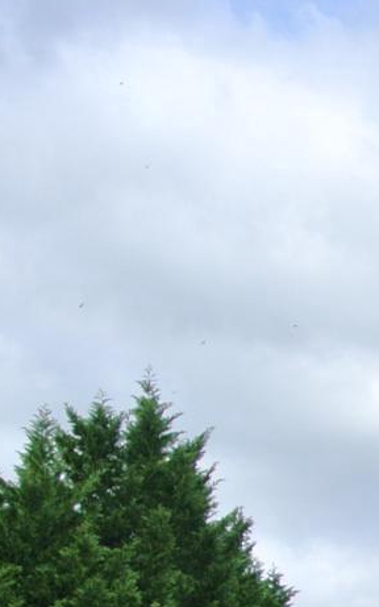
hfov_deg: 6.9
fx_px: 2695
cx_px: 1299
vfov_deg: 12.3
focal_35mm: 163
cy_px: 891
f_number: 4.5
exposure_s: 1/640
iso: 100
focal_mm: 13.6
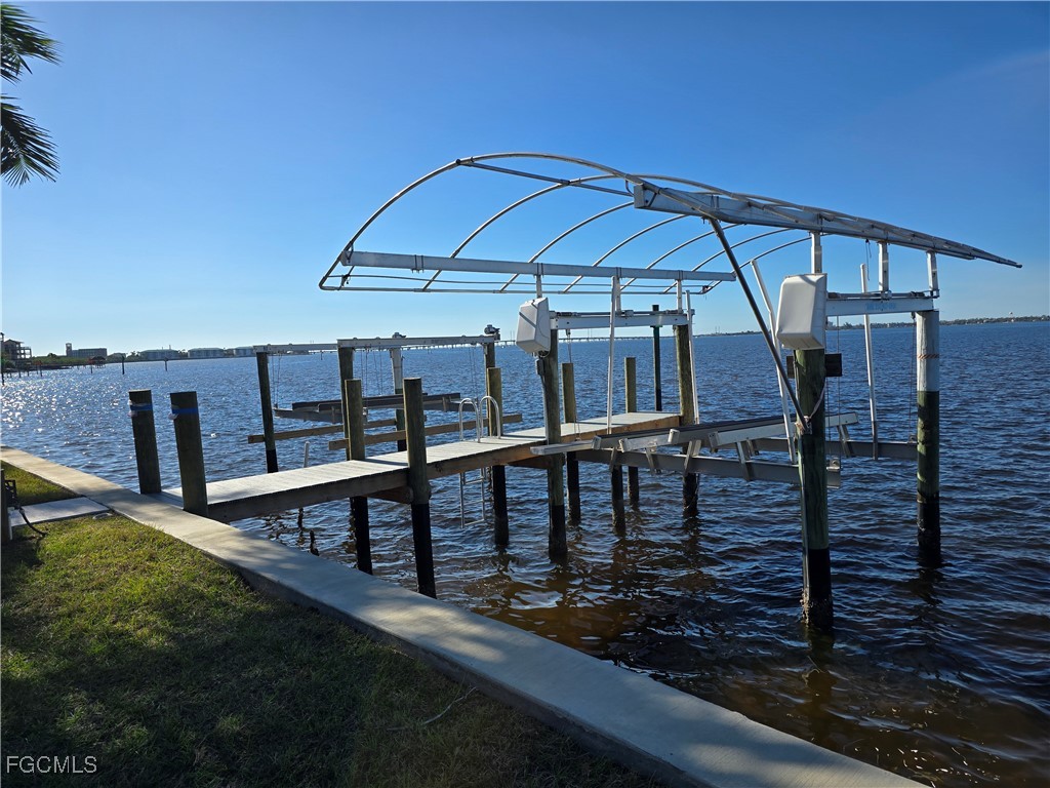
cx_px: 525
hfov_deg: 73.9
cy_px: 394
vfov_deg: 58.9
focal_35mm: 23
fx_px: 698
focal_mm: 6.3
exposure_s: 1/992
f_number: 1.7
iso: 12
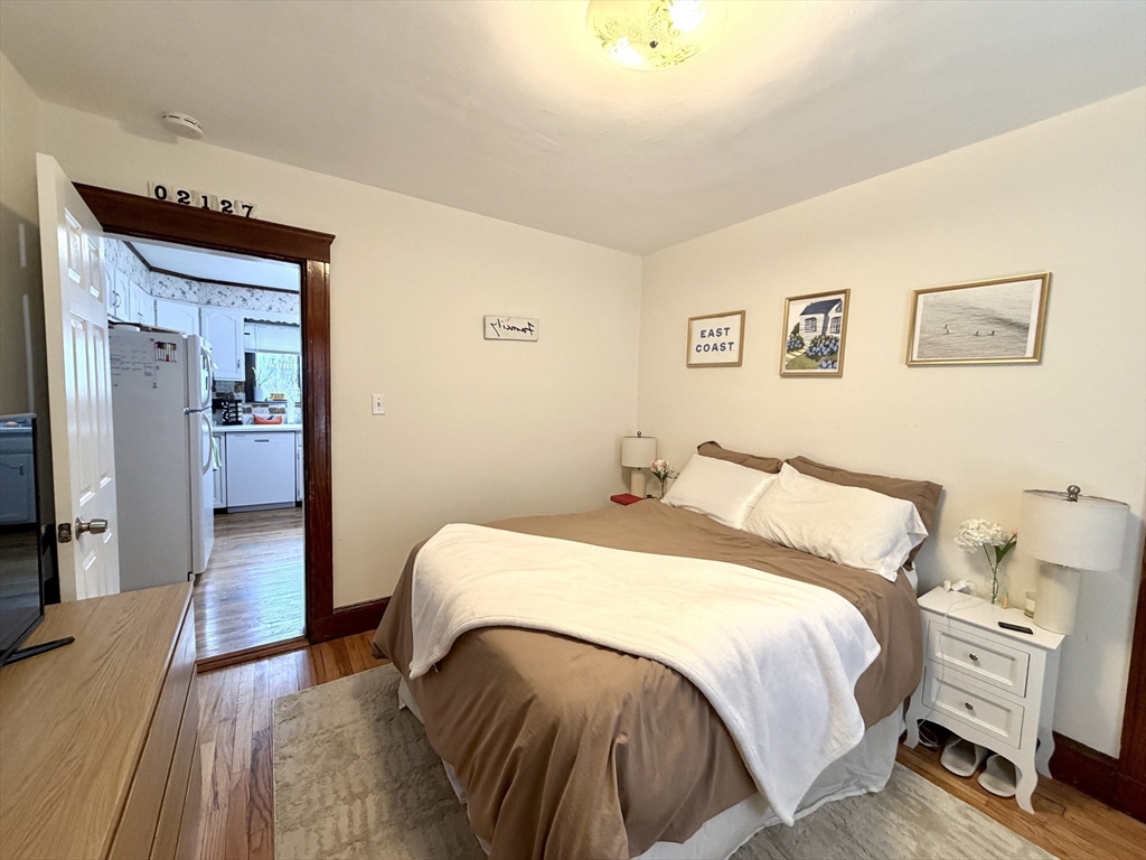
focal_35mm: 14
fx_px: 463
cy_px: 430
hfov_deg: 102.1
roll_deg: -2.2
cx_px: 573
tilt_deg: -4.9
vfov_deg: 85.7
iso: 250
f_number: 2.2
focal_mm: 2.22
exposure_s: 1/60
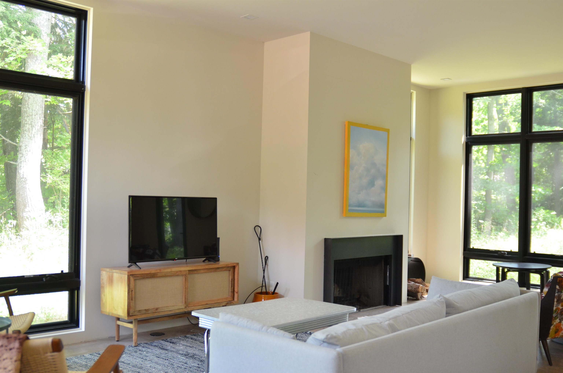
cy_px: 186
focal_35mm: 36
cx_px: 282
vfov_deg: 36.7
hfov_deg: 53.2
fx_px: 562
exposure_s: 1/200
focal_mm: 24
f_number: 2.8
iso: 800
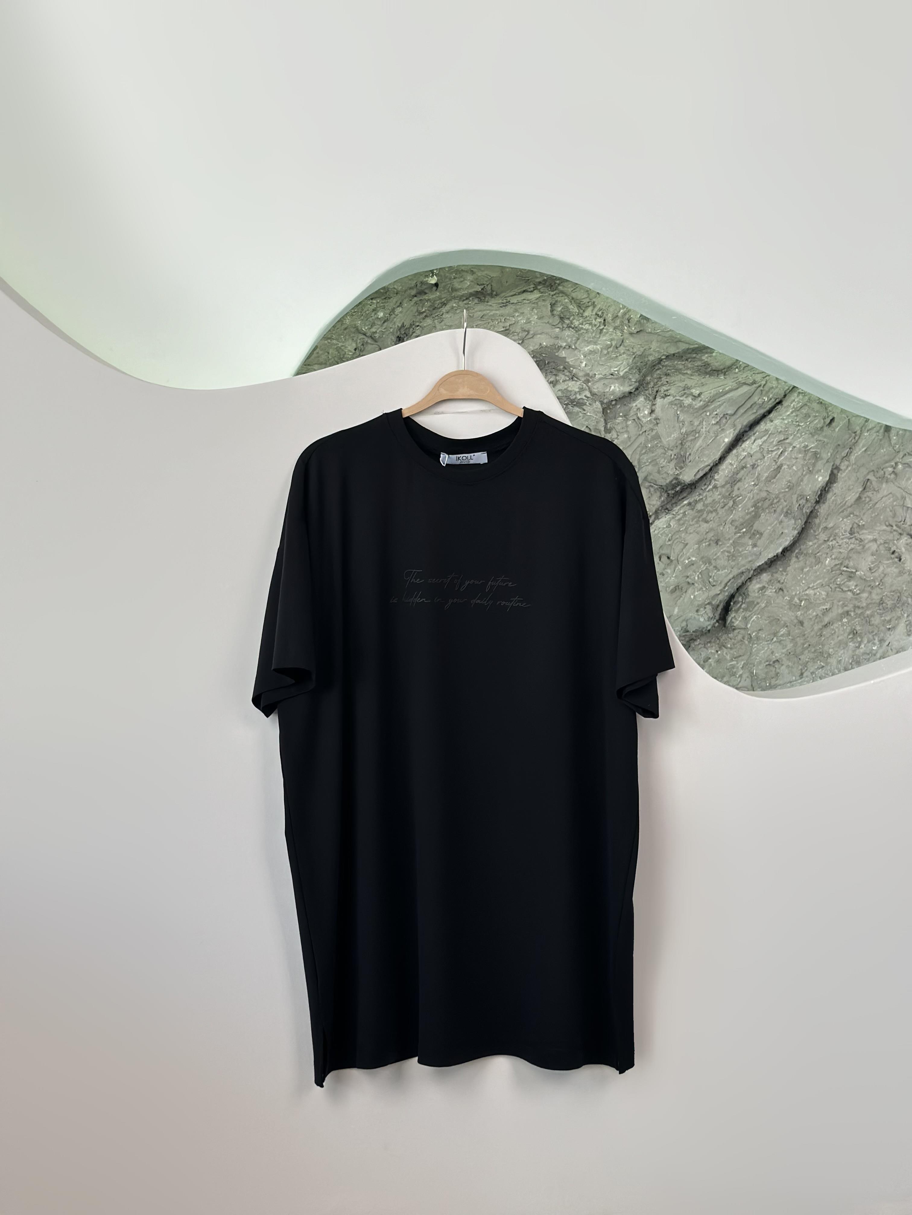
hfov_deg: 30.3
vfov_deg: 39.7
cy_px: 608
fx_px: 1686
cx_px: 456
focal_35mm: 48
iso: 80
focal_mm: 6.86
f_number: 1.78
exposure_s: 1/342
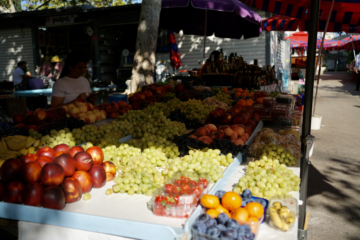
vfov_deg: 37.9
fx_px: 350
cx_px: 180
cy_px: 120
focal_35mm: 35
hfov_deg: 54.4
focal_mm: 35
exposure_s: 1/2500
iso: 200
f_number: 3.5
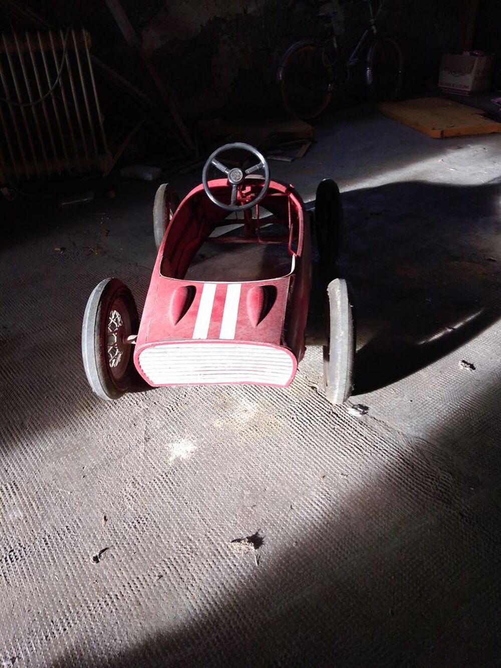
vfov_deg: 67.3
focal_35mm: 26
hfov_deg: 53.1
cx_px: 250
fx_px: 502
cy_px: 334
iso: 110
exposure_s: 1/30
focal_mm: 3.6
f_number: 1.8
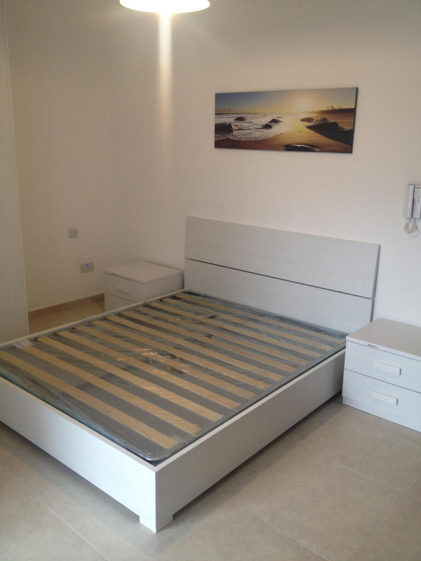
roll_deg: +0.0
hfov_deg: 40.7
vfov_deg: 52.6
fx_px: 568
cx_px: 210
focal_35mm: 35
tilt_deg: -14.0
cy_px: 280
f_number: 2.4
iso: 64
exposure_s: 1/20
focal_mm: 4.28
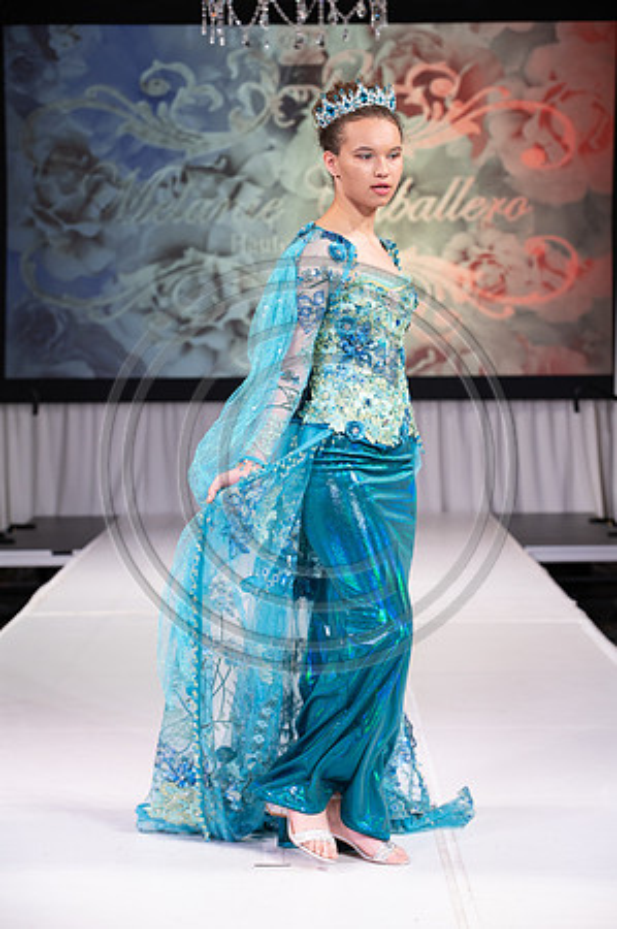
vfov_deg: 22.2
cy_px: 464
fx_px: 2370
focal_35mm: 92
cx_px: 308
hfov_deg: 14.8
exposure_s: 1/400
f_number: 5.6
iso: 2000
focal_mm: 92
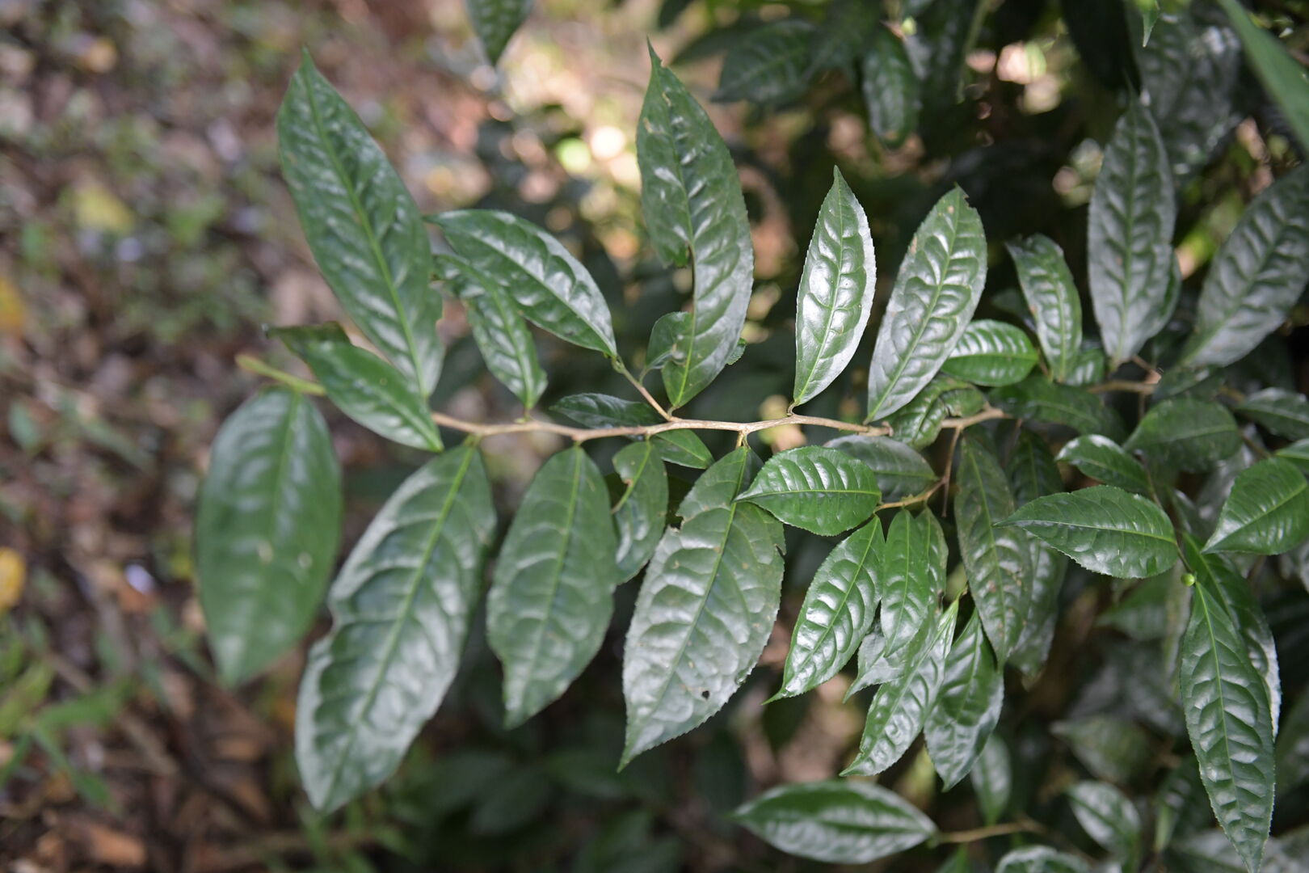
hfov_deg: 39.6
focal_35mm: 50
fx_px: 1818
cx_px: 654
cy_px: 436
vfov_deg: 27.0
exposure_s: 1/500
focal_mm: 50
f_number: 3.2
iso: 2500
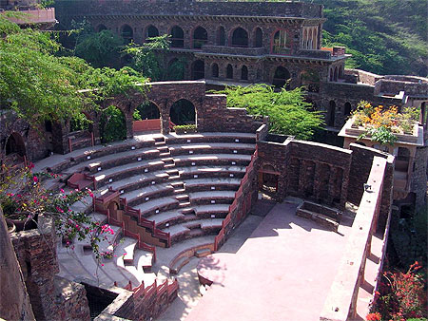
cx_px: 214
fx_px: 458
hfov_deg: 50.1
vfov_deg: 38.7
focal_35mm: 37
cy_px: 160
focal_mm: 5.6
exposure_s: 1/364
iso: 100
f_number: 2.7
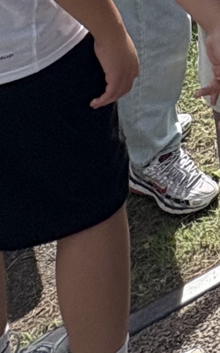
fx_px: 883
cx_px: 656
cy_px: -373
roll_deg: -0.4
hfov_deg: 10.3
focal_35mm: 92
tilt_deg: -11.1
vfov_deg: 16.5
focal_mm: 2.22
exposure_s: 1/1748
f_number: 2.2
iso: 64
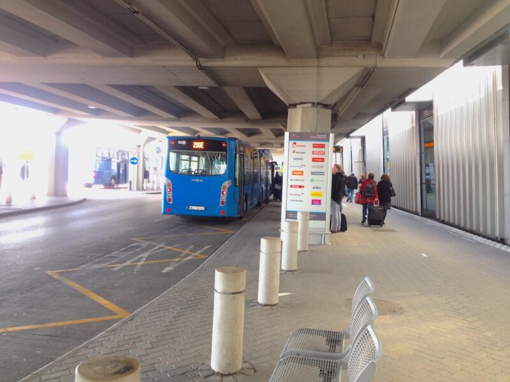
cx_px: 255
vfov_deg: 40.7
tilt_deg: -2.9
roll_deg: -3.4
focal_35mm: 35
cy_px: 191
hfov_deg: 52.6
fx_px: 516
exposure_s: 1/40
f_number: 2.4
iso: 50
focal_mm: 4.28
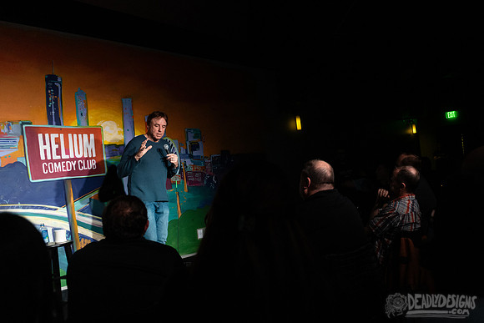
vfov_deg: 40.3
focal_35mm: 33
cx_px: 329
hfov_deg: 56.3
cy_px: 136
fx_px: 439
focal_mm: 24
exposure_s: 1/400
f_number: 3.5
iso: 2000
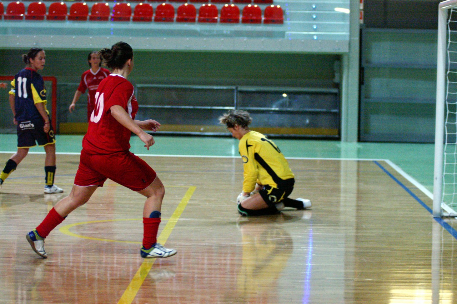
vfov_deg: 4.6
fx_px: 3805
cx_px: 228
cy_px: 152
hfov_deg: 6.9
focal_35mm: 300
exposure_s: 1/500
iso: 3200
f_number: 2.8
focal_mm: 200
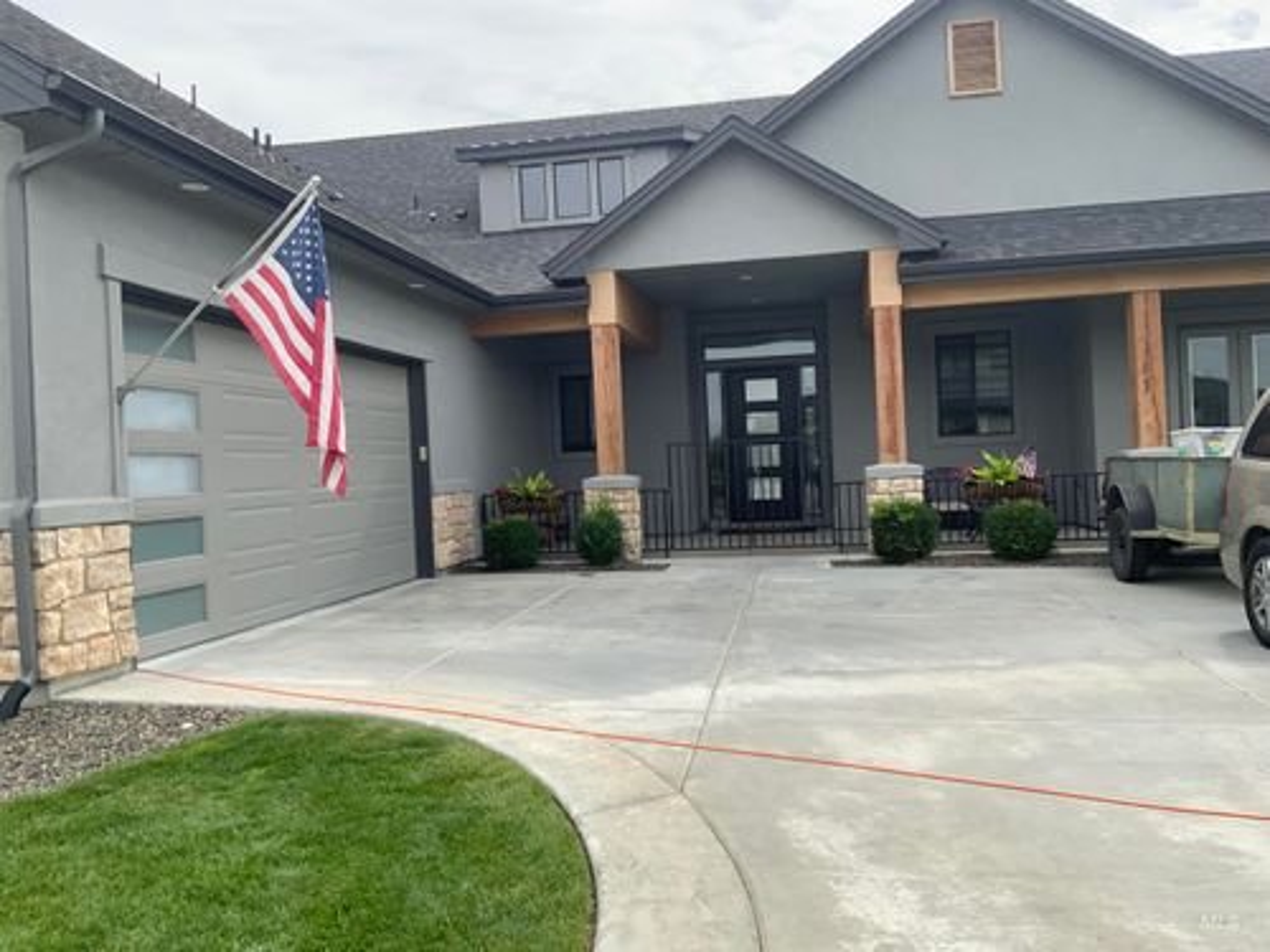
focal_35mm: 29
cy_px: 476
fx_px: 1064
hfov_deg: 61.7
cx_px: 635
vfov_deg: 48.2
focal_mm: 3
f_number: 1.8
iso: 16
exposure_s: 1/1035
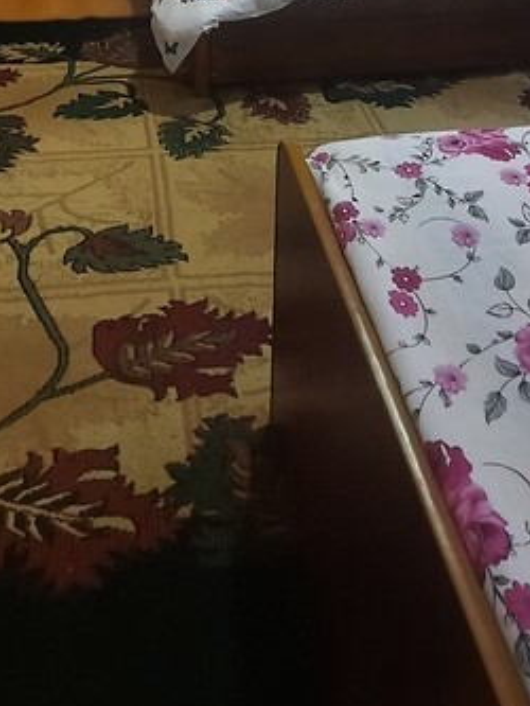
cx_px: 195
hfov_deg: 35.8
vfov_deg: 35.6
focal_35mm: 40
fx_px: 816
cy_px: -161
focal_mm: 1.74
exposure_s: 1/25
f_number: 2.2
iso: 200
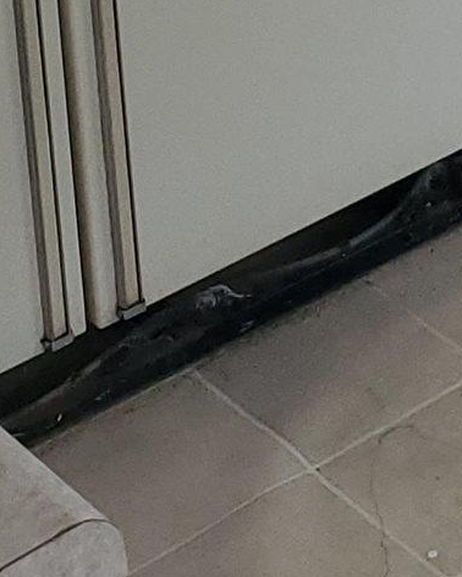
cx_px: 799
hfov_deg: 9.0
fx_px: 2818
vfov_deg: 10.2
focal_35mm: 165
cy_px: -806
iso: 100
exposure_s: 1/60
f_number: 2.4
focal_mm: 4.3
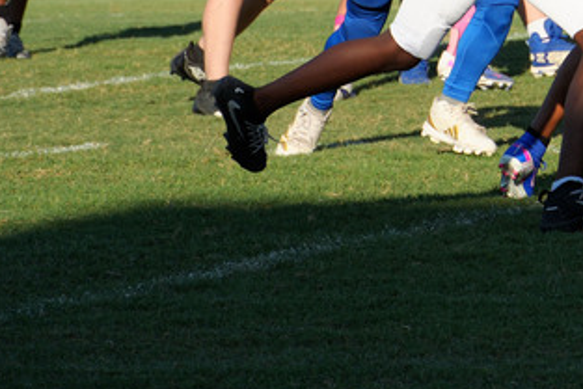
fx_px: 6280
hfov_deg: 5.3
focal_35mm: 388
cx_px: 915
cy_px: -127
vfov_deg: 3.5
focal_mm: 79
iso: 100
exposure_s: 1/500
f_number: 5.6
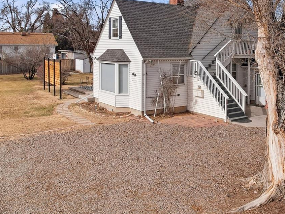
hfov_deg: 45.5
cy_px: 57
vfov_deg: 35.3
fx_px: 329
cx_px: 208
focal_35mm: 40
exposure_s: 1/160
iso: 100
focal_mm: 8.4
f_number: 2.8
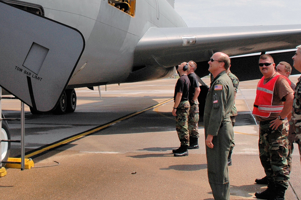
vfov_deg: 21.8
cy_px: 24
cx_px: 52
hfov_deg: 31.9
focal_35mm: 61
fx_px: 510
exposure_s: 1/320
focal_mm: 18
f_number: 10
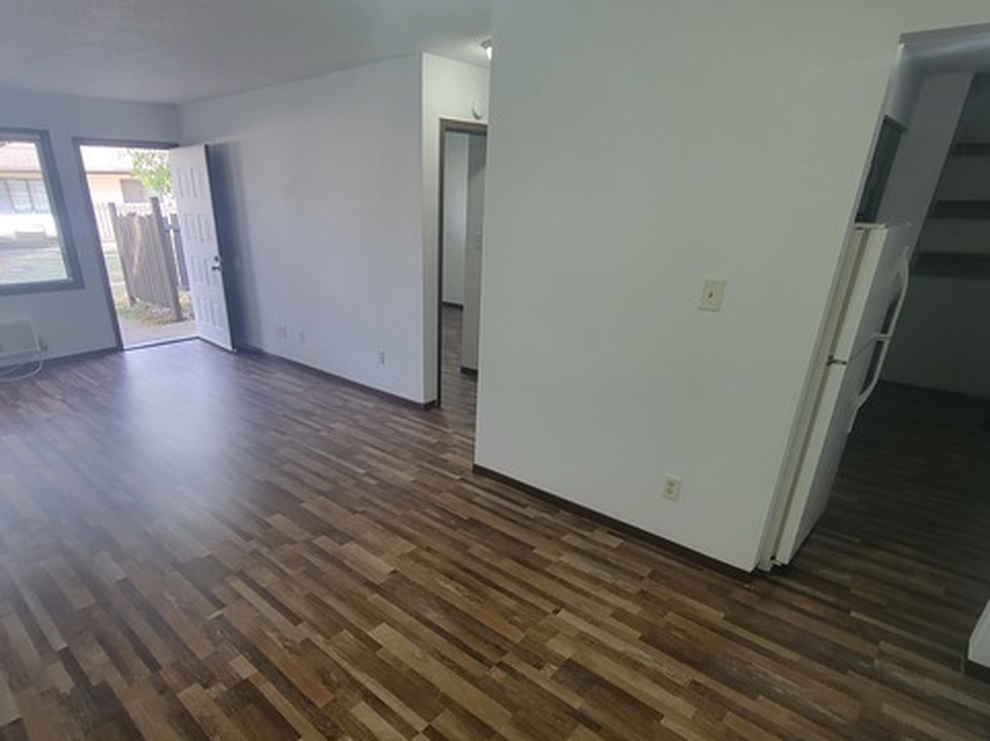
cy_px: 447
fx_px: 515
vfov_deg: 70.7
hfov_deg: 87.3
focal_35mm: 18
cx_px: 432
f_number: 2.2
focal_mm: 2.2
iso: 160
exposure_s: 1/60
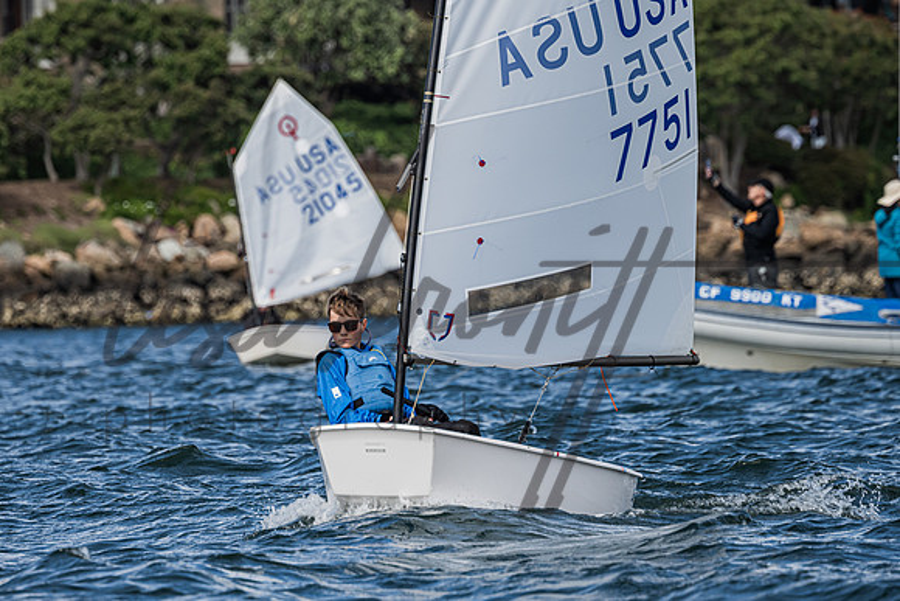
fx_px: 12713
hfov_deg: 4.1
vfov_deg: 2.7
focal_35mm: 508
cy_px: 312
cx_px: 348
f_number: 8
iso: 320
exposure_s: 1/1000
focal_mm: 400
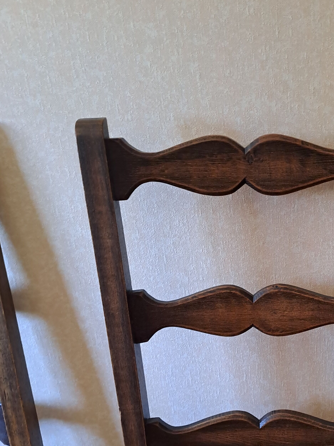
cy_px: 313
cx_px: 261
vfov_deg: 45.7
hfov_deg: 35.0
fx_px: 515
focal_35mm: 40
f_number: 1.8
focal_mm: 4.65
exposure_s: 1/33
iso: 320
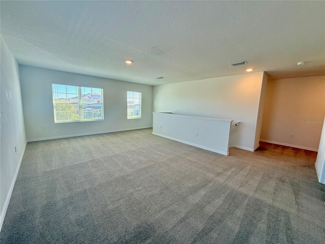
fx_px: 131
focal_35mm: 14
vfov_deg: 85.7
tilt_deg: -7.4
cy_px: 122
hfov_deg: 102.1
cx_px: 162
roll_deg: -1.5
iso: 100
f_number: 2.2
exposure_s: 1/120
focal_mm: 2.22
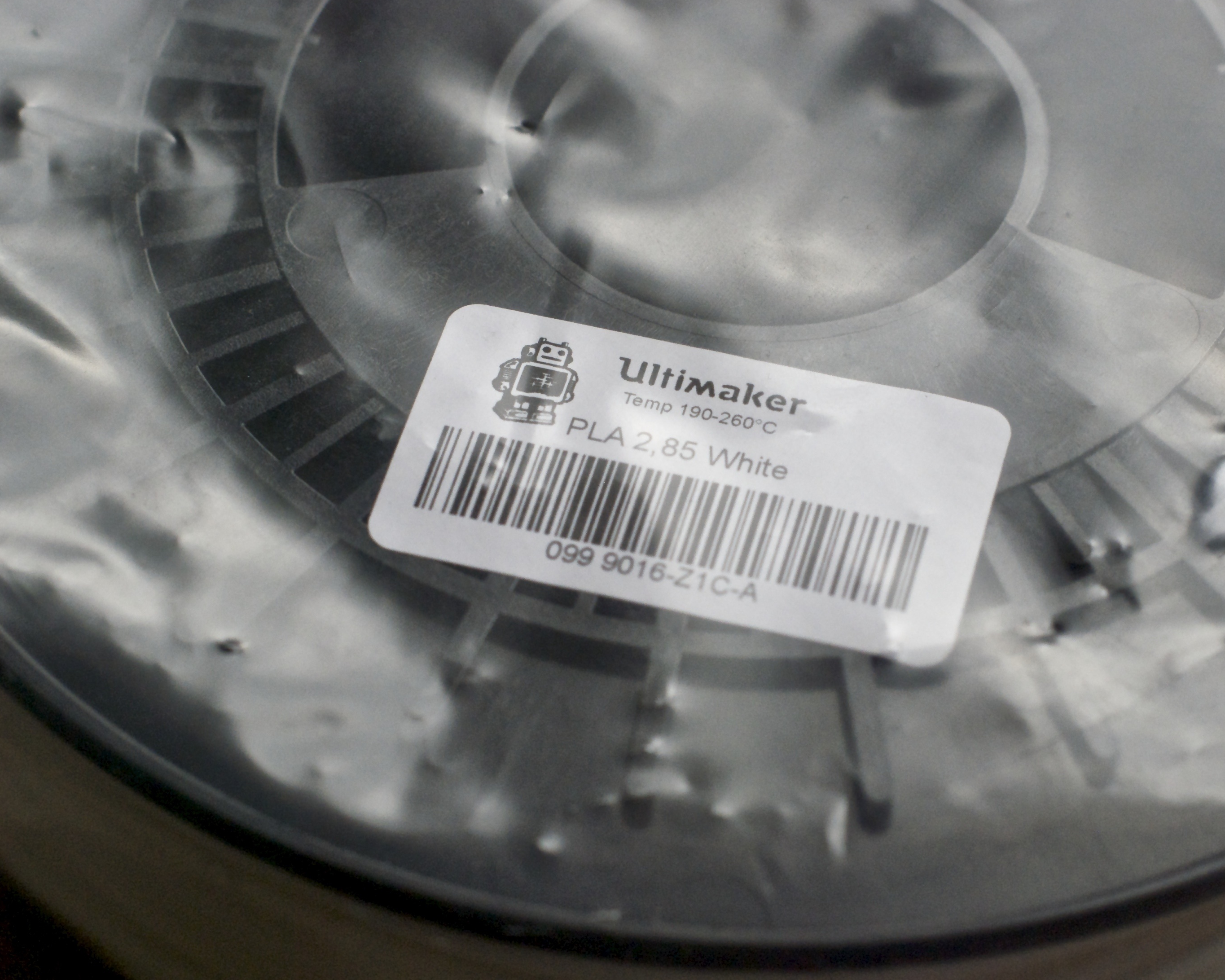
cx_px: 698
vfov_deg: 15.4
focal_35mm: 100
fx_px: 3625
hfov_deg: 19.2
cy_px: 535
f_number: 5
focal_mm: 50
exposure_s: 1/160
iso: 400
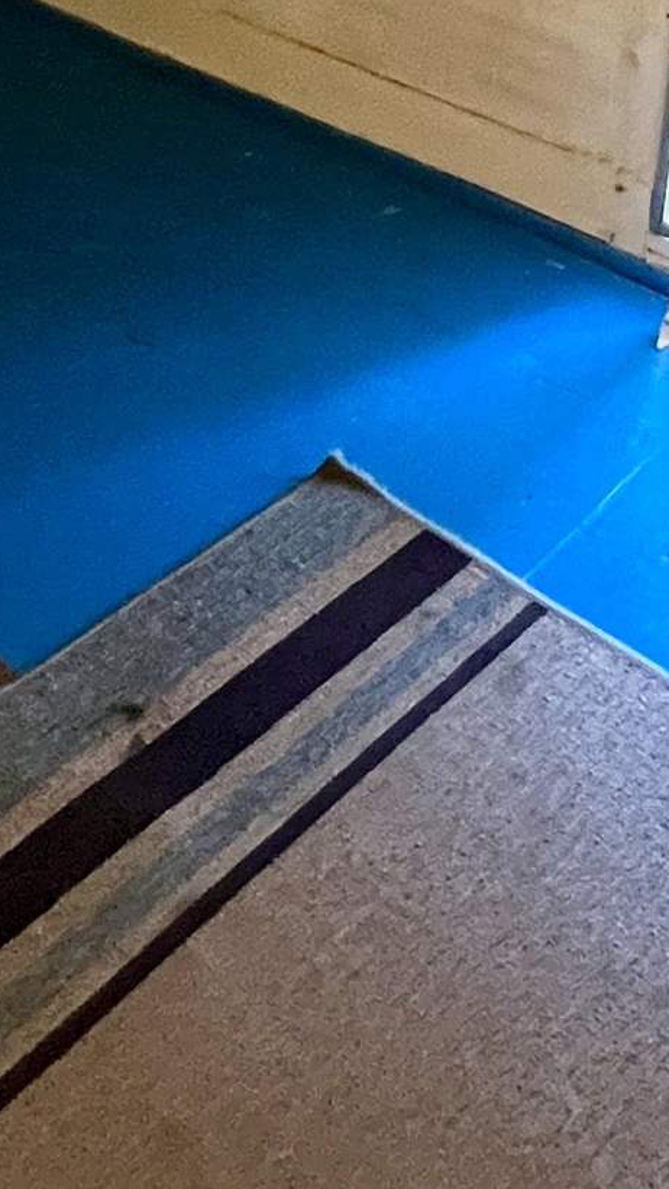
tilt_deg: -13.3
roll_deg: -4.5
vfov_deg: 31.5
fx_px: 1671
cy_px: -303
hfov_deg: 21.6
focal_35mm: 53
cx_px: 720
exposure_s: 1/60
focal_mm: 1.57
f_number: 1.8
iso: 320
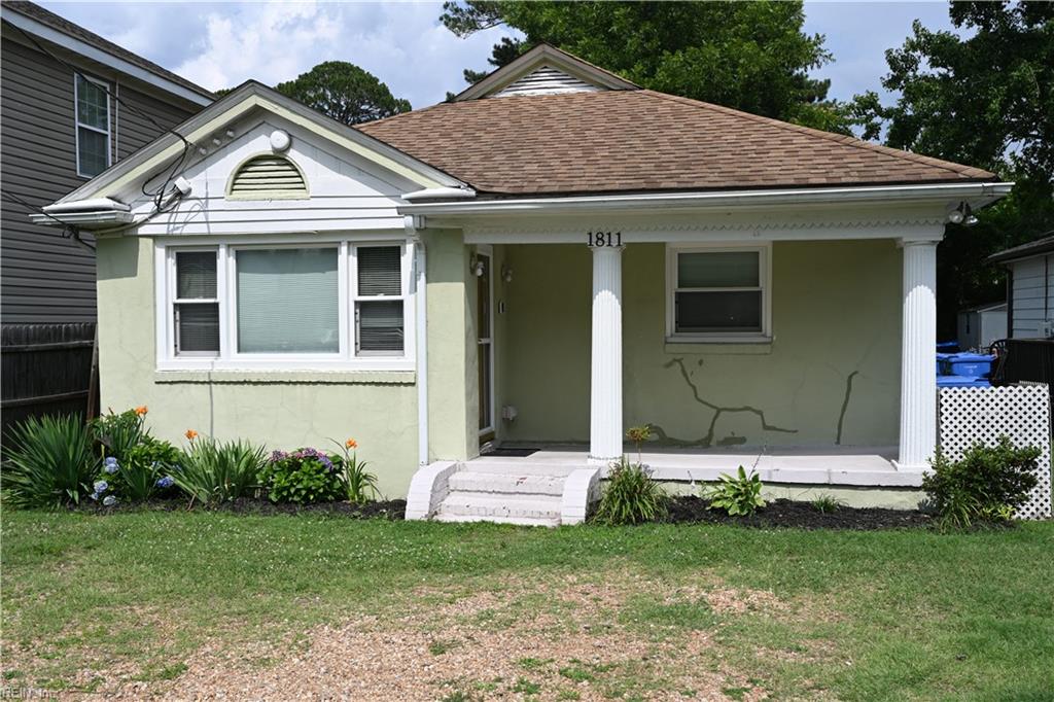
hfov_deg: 55.1
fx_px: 1010
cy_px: 351
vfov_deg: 38.3
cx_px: 527
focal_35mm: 34
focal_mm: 34.5
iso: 100
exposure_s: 1/500
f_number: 8
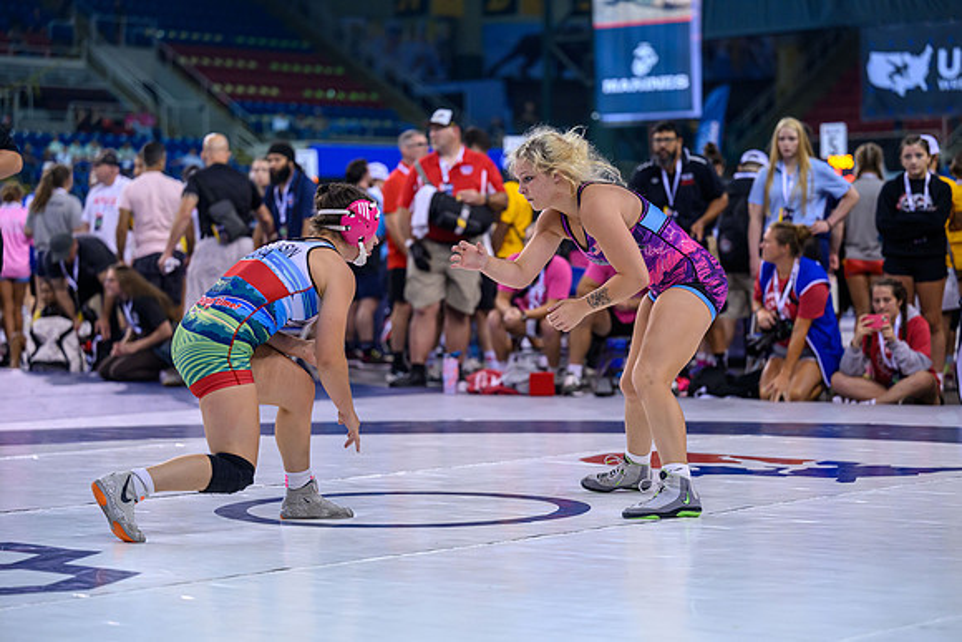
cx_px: 481
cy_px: 321
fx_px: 2512
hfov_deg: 21.7
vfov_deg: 14.6
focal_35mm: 94
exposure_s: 1/800
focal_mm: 94
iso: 2500
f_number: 2.8
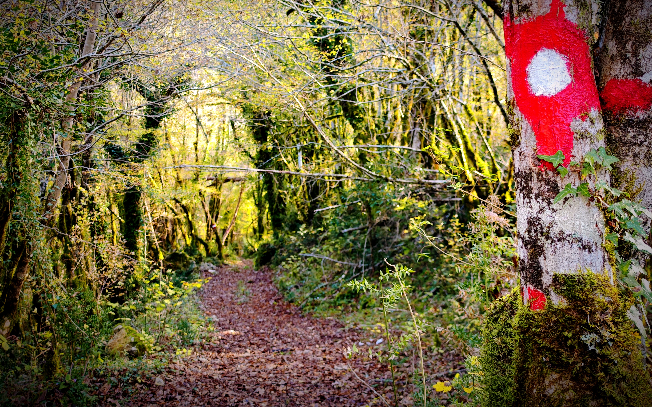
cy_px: 177
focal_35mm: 49
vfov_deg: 26.3
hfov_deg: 41.1
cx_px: 325
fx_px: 871
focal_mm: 8.72
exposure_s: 1/100
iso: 128
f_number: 2
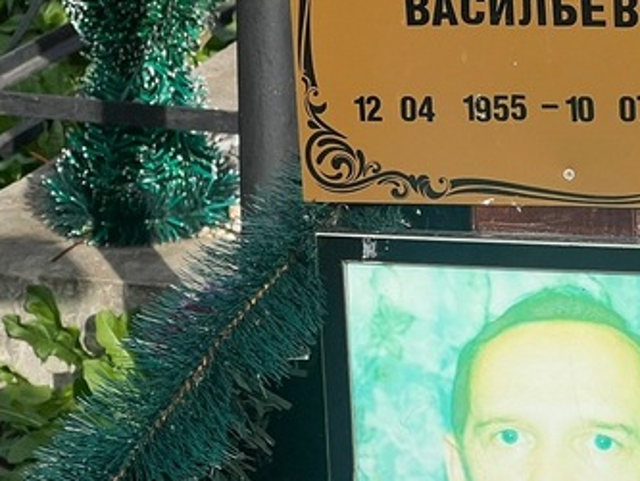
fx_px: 3422
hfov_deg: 10.6
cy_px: 90
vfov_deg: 8.0
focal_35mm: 185
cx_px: 582
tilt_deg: -16.4
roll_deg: +0.5
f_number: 2.8
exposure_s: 1/1248
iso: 32
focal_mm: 9
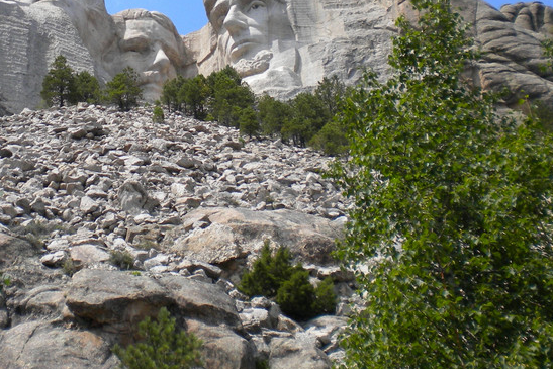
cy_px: 27
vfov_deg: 18.8
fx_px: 1091
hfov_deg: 28.0
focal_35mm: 71
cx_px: 134
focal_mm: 6.3
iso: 80
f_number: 4.6
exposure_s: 1/575
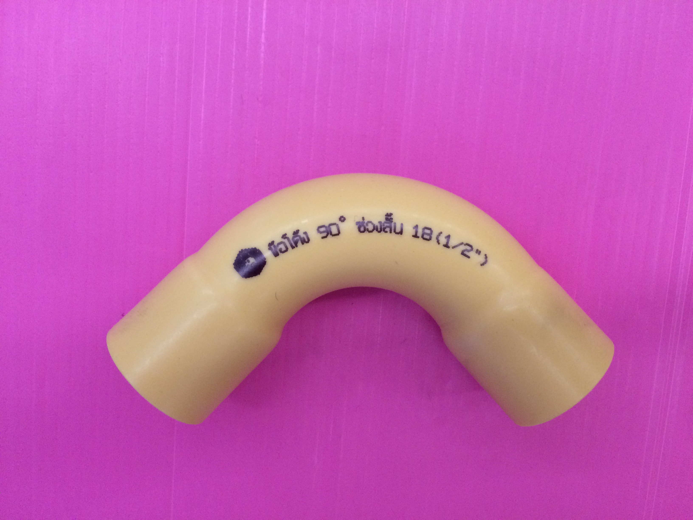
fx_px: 581
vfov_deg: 48.2
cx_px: 346
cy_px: 260
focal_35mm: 29
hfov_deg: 61.7
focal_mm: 4.15
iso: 320
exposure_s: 1/33
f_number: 2.2
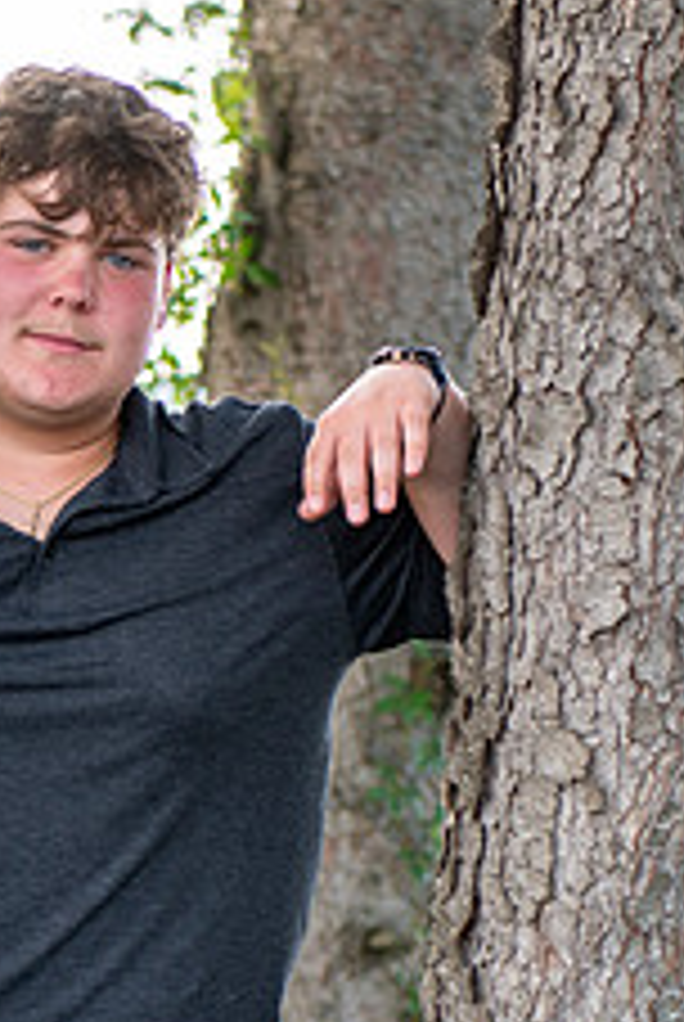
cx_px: 63
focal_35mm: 184
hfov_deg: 7.5
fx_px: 5228
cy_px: 986
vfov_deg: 11.1
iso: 100
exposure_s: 1/160
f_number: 2.8
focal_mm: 62
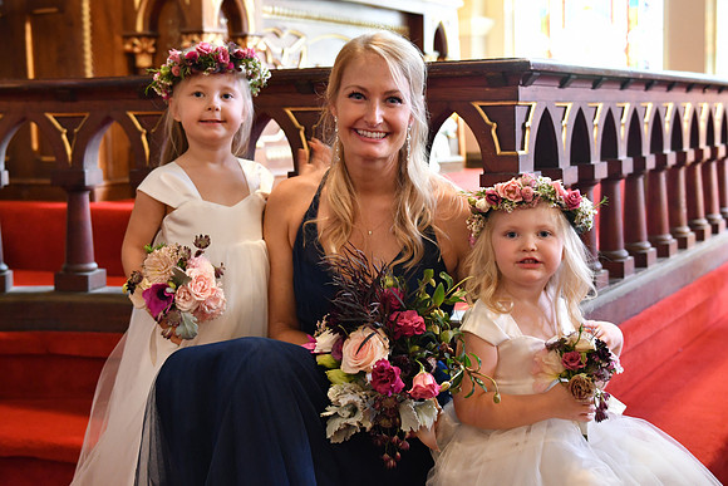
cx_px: 364
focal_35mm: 54
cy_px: 243
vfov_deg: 25.1
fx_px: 1092
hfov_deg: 36.9
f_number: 2.8
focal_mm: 36
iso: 2000
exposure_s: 1/60
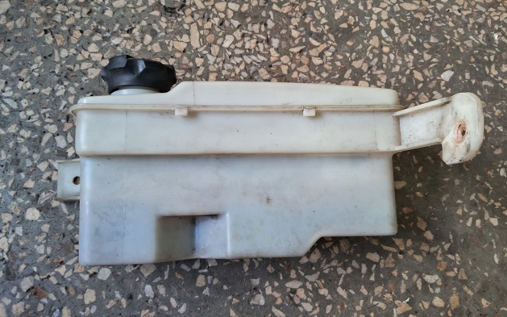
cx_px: 253
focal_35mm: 28
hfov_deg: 66.5
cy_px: 154
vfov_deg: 44.5
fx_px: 387
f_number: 1.8
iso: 160
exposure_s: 1/40
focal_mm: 3.98
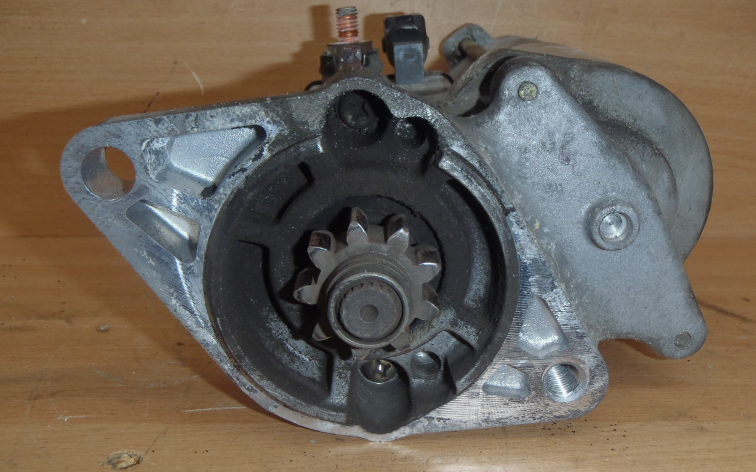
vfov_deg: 31.2
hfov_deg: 48.2
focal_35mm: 41
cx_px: 376
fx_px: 845
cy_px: 255
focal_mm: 6.83
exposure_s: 1/40
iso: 100
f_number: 4.6
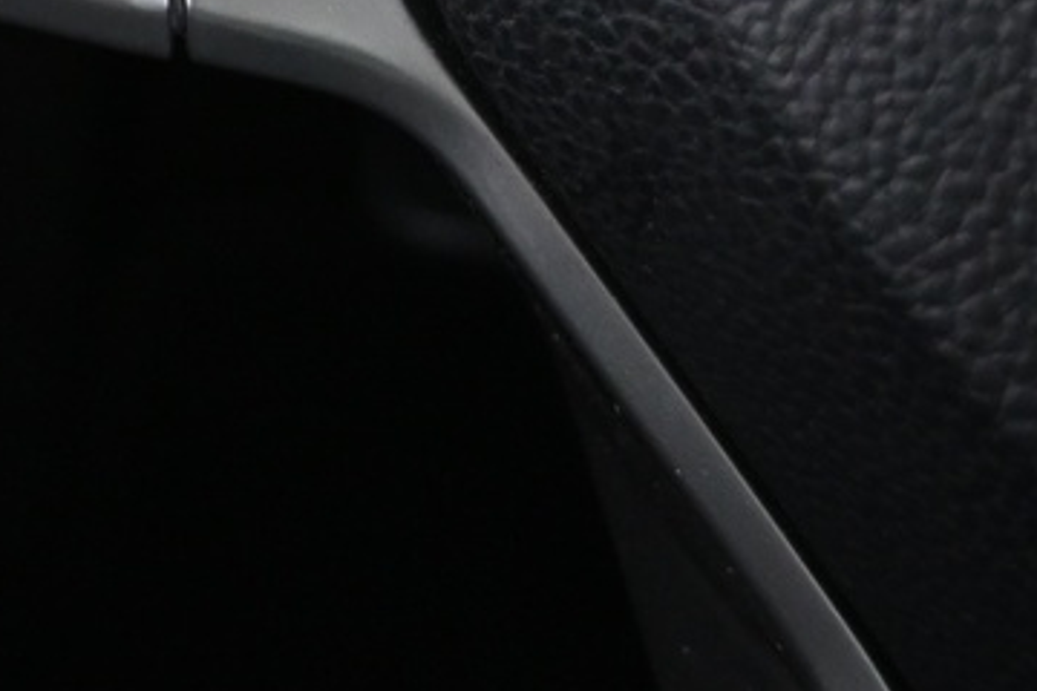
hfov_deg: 18.4
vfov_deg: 11.6
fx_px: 3111
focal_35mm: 108
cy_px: -599
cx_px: -37
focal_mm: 16
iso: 1400
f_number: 3.5
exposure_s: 1/25
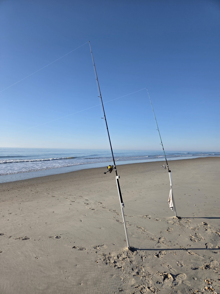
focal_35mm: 23
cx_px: 110
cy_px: 147
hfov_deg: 58.9
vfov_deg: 73.9
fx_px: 195
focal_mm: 5.4
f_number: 1.8
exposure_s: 1/6412
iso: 80
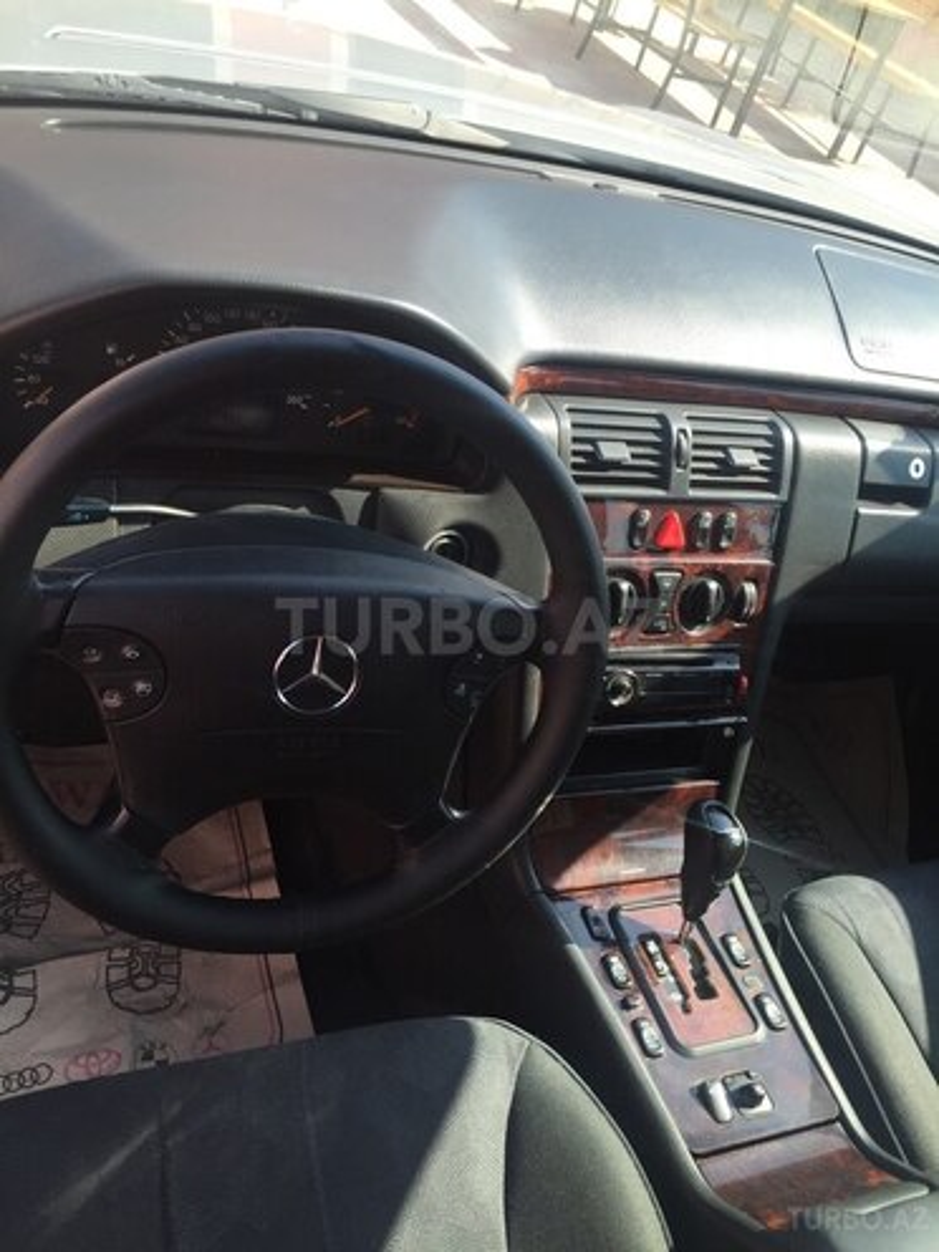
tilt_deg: -39.0
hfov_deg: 48.2
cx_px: 470
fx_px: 1049
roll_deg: -19.4
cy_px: 626
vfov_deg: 61.7
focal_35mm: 29
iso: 32
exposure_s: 1/293
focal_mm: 4.15
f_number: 2.2
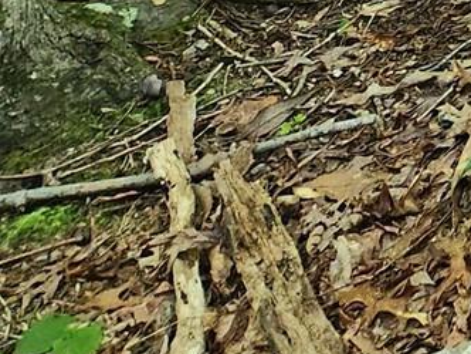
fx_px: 1932
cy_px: -685
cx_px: 1292
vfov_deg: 8.7
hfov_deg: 10.7
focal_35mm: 142
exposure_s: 1/180
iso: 125
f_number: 1.8
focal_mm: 5.4
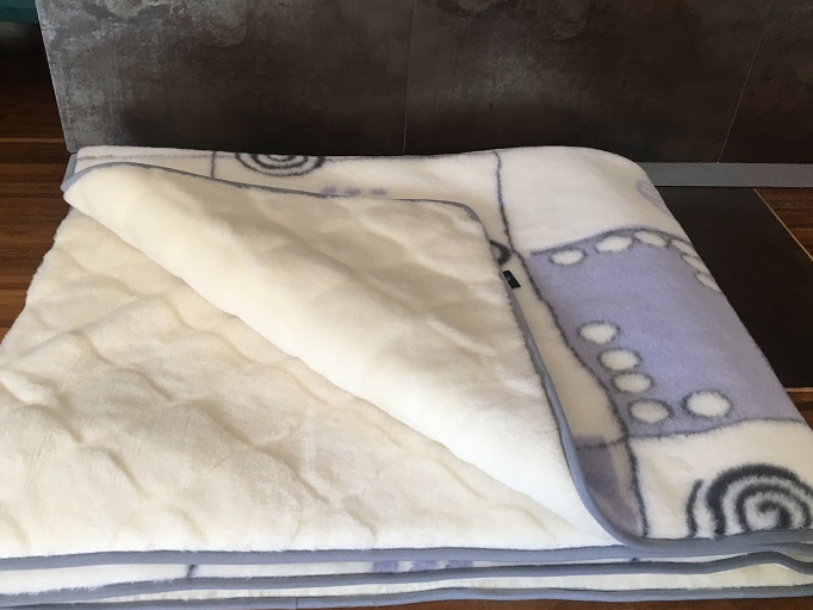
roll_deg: -2.2
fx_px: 799
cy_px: 320
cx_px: 393
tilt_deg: -37.9
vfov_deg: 41.8
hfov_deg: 53.9
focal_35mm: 34
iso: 50
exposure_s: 1/33
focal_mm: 4.15
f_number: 2.2
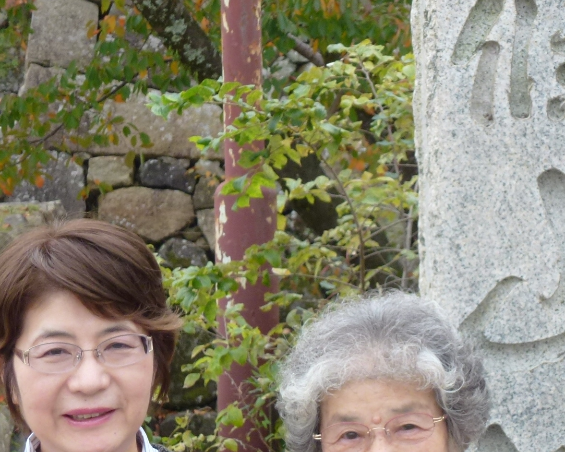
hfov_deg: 13.9
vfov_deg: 11.2
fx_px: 2308
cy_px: 272
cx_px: 401
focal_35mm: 138
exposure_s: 1/80
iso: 125
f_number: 4.6
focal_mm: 11.7
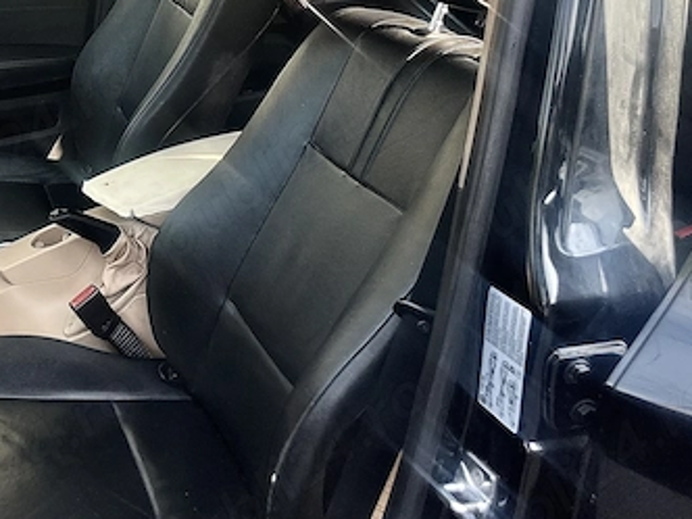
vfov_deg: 30.7
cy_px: 183
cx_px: 144
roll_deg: +6.7
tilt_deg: -19.3
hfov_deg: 39.0
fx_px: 940
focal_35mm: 47
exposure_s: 1/493
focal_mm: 5.1
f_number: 1.6
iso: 50
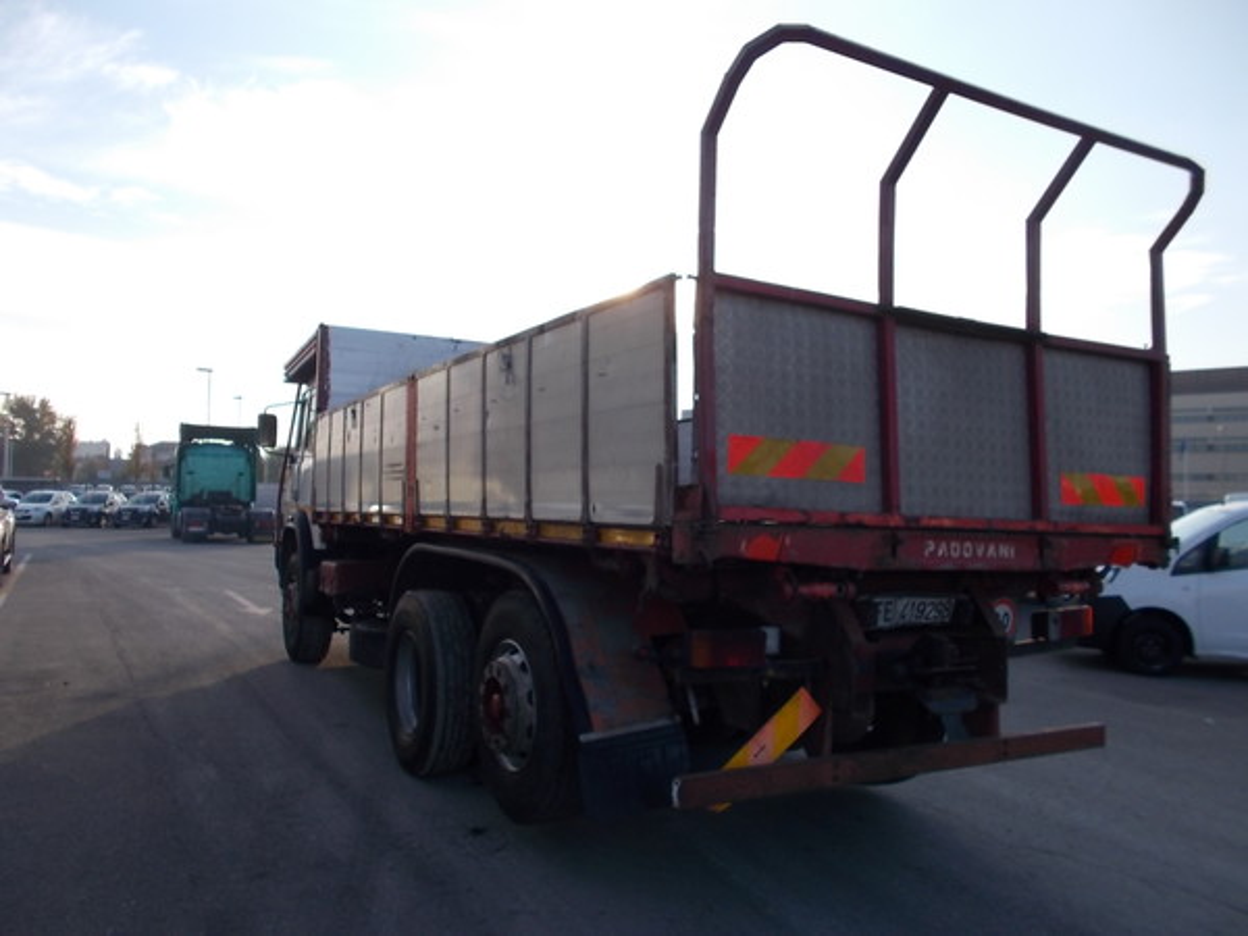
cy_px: 468
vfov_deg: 53.1
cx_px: 624
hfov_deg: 67.3
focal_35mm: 26
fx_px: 937
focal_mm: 4.6
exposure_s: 1/80
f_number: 8
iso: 80
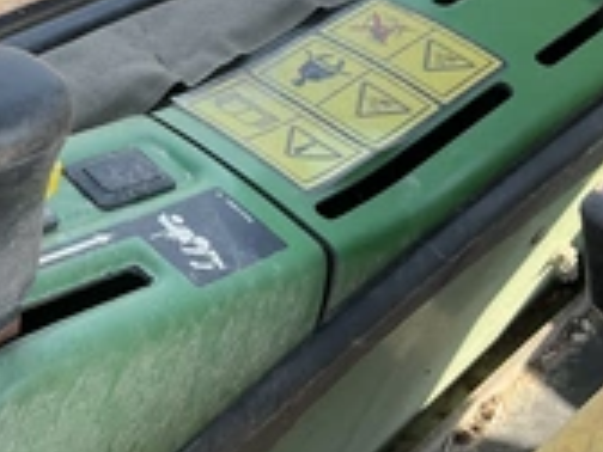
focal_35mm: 69
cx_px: 43
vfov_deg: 21.3
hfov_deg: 27.0
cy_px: 187
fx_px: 1202
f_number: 1.8
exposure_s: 1/149
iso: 20
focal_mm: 3
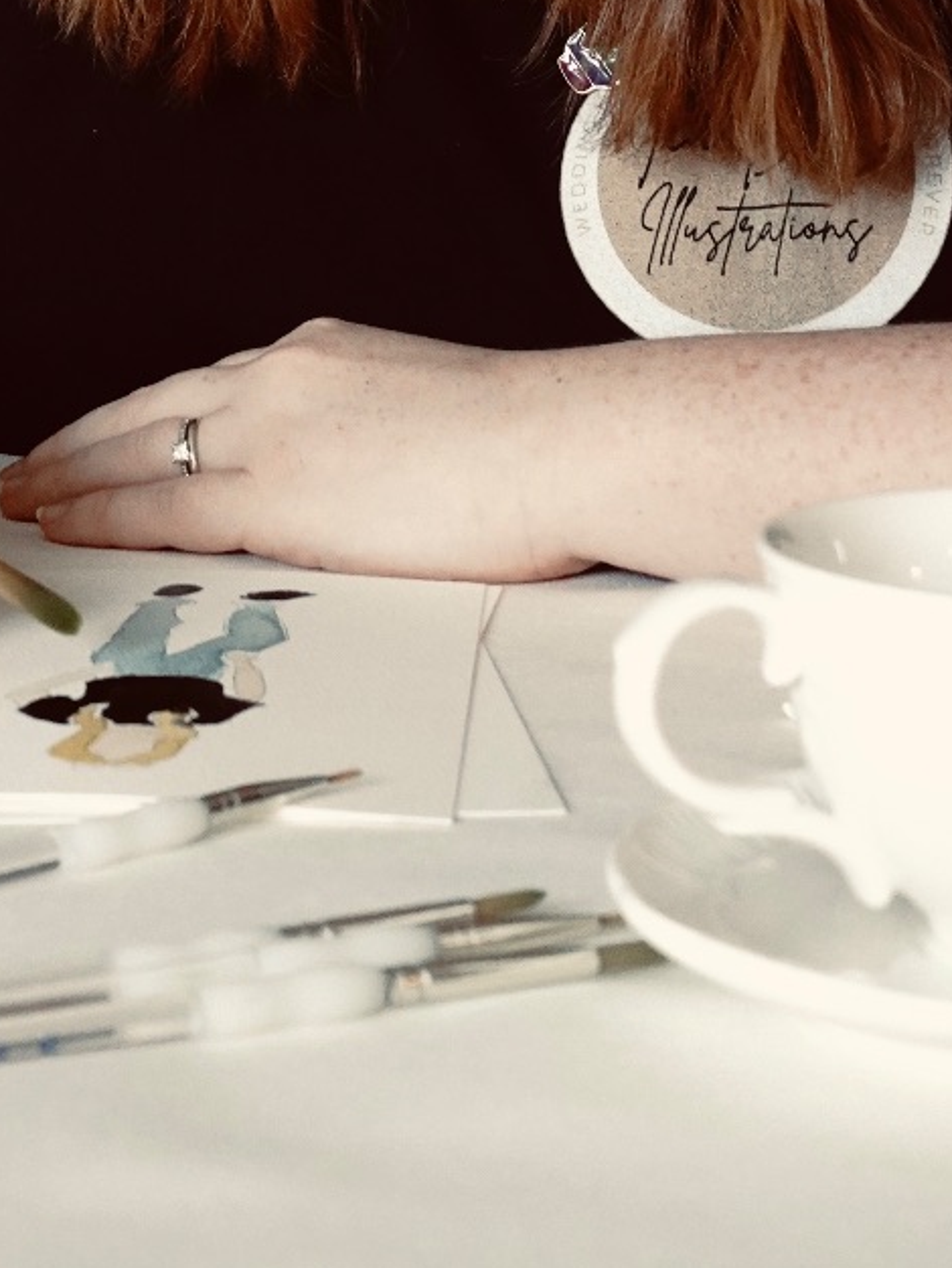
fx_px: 3848
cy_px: -464
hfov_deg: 13.9
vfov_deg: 17.4
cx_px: -26
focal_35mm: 105
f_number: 9
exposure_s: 1/40
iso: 6400
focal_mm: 38
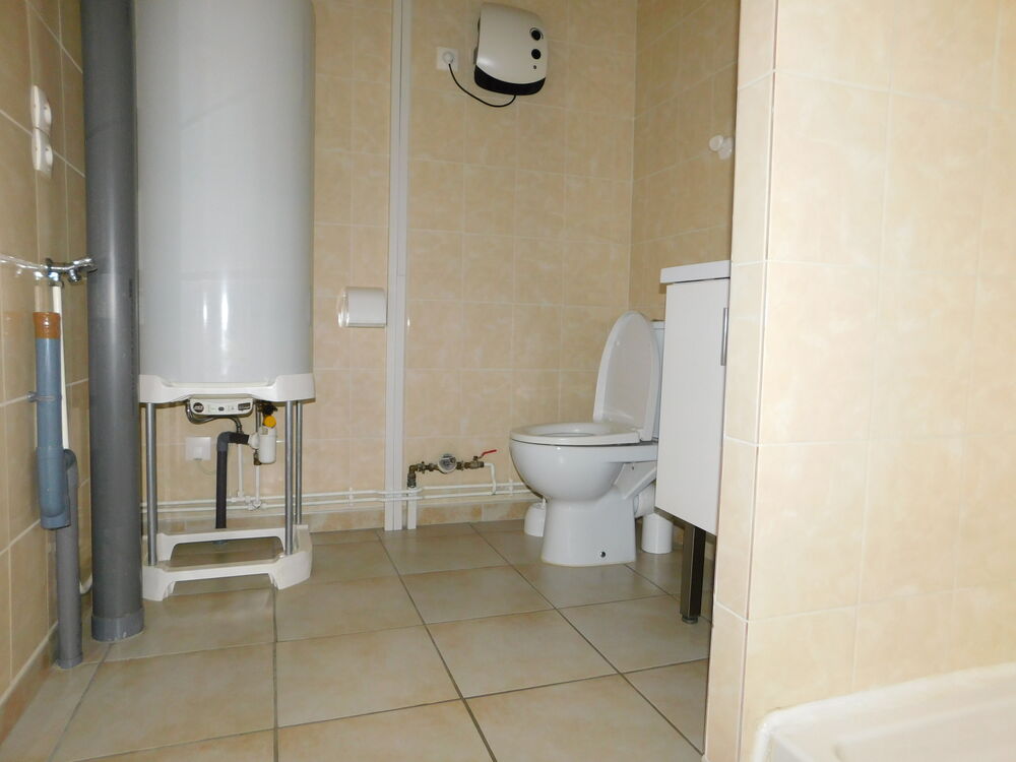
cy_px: 381
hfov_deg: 73.9
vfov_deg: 58.9
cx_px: 508
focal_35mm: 23
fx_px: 675
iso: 200
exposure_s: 1/30
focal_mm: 4
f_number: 3
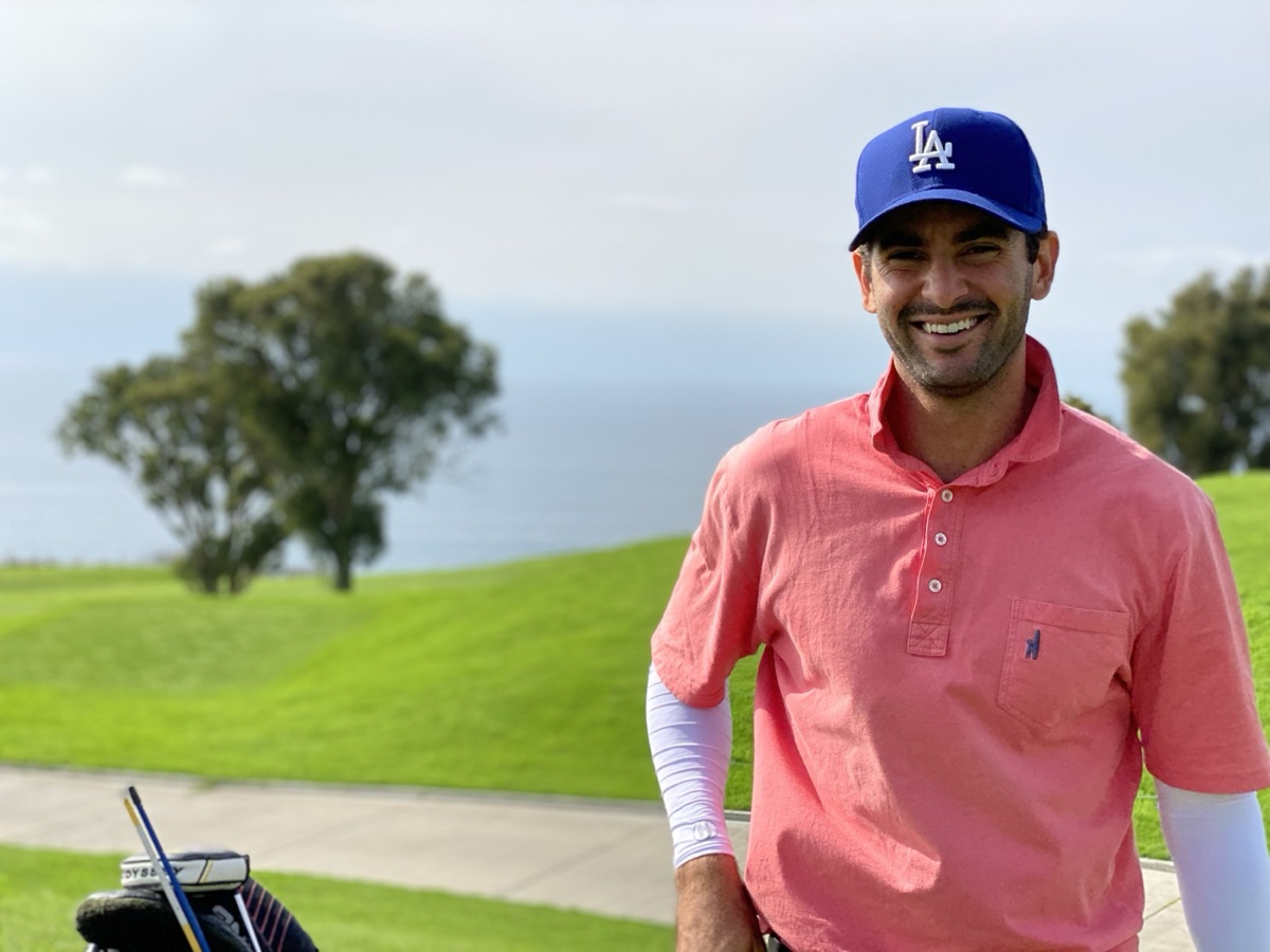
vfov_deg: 28.0
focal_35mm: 52
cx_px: 635
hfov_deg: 36.8
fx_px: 1908
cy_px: 476
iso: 20
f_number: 2
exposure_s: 1/2179
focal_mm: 6
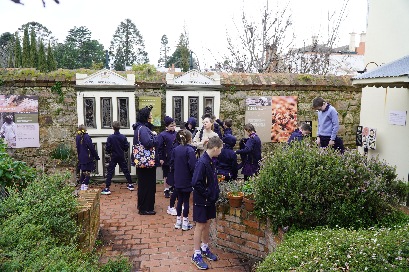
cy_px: 136
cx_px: 204
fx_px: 306
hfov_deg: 67.4
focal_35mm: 27
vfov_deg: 47.8
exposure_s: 1/80
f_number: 4.5
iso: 100
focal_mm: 18
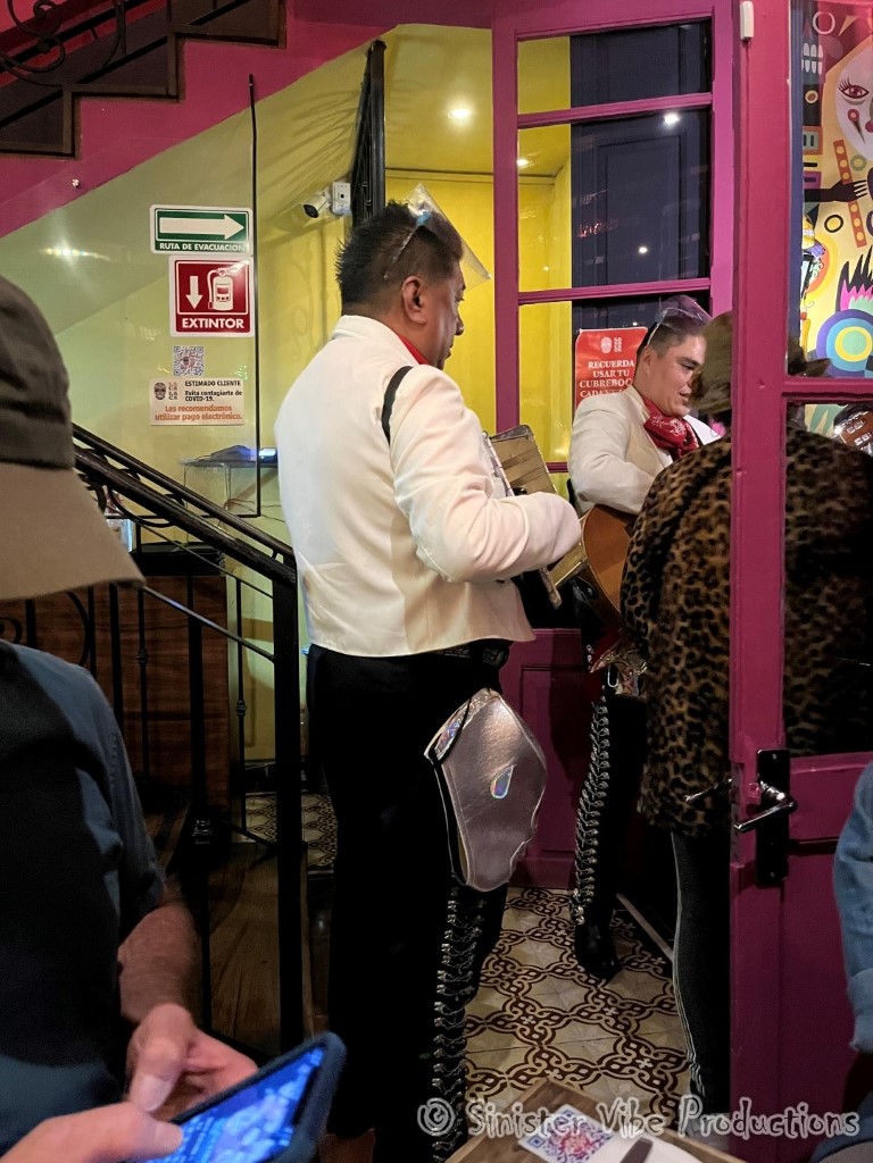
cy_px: 582
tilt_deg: -5.3
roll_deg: +0.6
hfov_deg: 53.1
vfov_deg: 67.3
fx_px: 874
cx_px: 436
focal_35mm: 26
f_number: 1.6
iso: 800
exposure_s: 1/30
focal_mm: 5.1
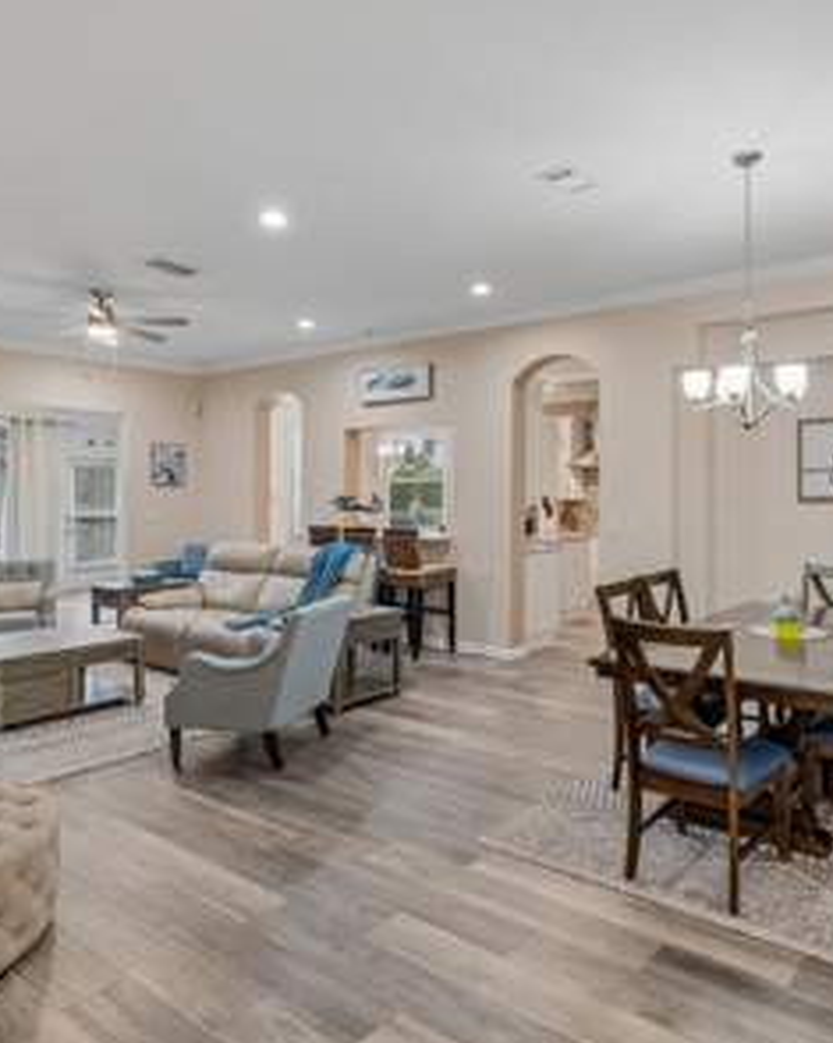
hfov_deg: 59.7
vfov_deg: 72.6
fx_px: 709
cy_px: 495
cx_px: 542
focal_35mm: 23
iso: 100
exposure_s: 1/6
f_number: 7.1
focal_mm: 10
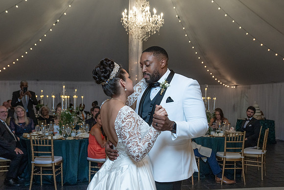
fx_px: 308
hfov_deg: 49.5
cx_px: 142
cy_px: 99
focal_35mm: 39
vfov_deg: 34.2
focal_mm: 34
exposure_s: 1/200
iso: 2000
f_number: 4
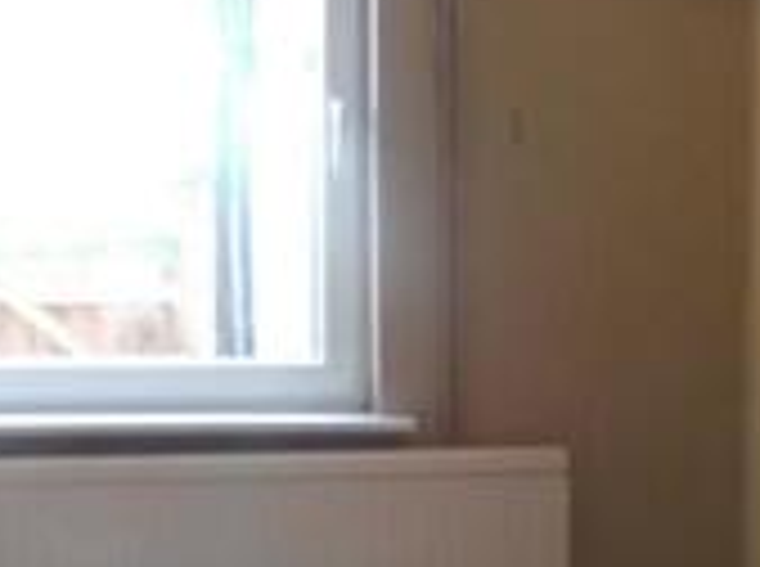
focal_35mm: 83
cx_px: 627
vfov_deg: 17.4
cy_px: 551
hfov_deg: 23.2
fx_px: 1818
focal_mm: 4.3
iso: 400
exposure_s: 1/60
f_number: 3.3
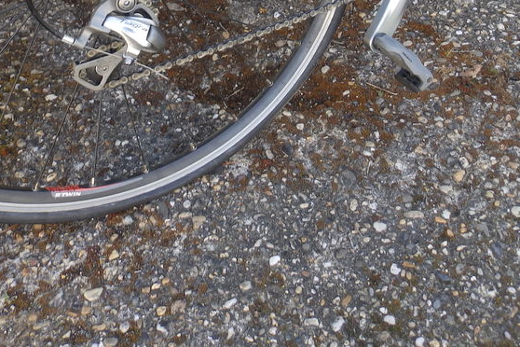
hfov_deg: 47.3
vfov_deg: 30.7
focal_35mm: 41
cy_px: 14
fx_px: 592
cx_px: 292
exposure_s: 1/30
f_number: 3.4
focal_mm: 4
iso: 80
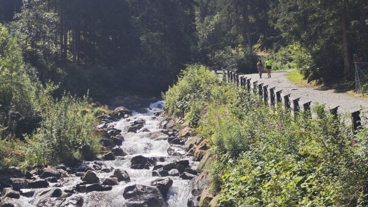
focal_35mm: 72
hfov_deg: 29.3
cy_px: 85
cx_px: 164
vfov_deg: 16.7
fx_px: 703
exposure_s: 1/2456
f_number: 2
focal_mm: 8.72
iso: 50
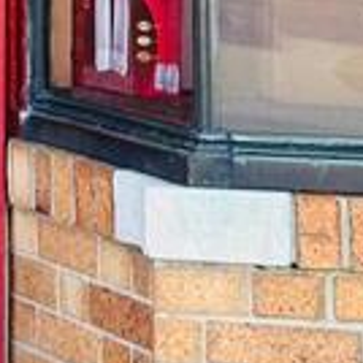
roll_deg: -2.0
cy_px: -569
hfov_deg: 7.0
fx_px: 2883
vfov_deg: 6.8
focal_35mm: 243
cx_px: -314
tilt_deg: +6.5
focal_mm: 6.86
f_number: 1.78
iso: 64
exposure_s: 1/414
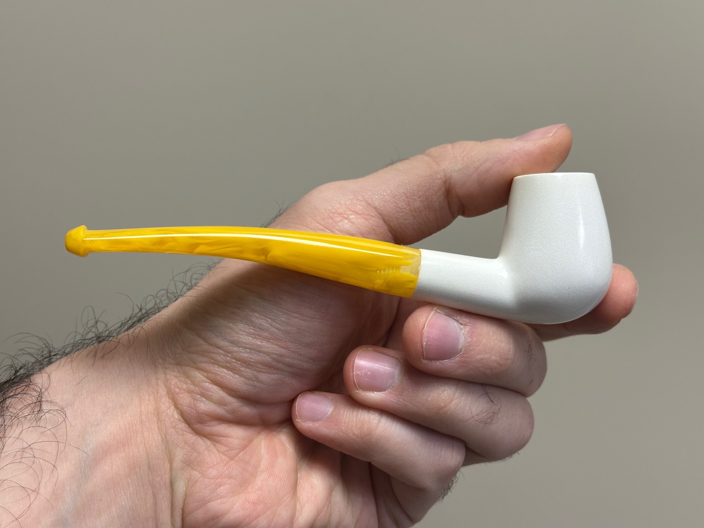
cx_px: 352
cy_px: 264
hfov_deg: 39.7
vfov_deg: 30.3
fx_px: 976
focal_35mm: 48
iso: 64
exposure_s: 1/100
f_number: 1.78
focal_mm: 6.86
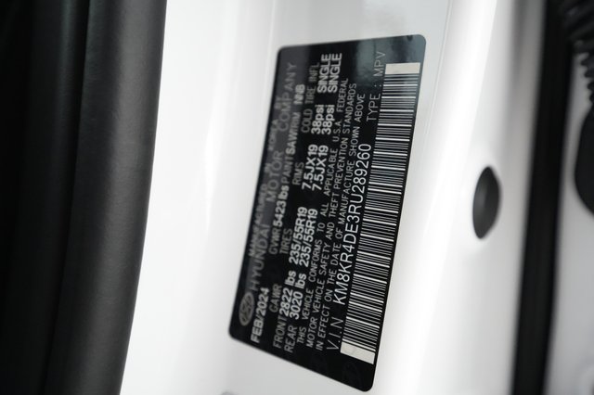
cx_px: 297
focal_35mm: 28
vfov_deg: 46.4
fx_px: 462
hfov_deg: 65.5
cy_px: 198
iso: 10000
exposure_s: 1/100
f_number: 4.5
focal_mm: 28
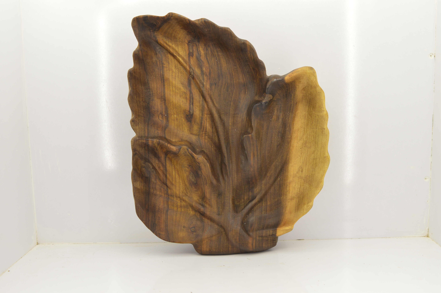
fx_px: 453
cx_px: 236
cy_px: 156
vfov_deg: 35.9
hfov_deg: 51.9
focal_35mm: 37
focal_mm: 20
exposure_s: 1/125
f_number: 5.6
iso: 280
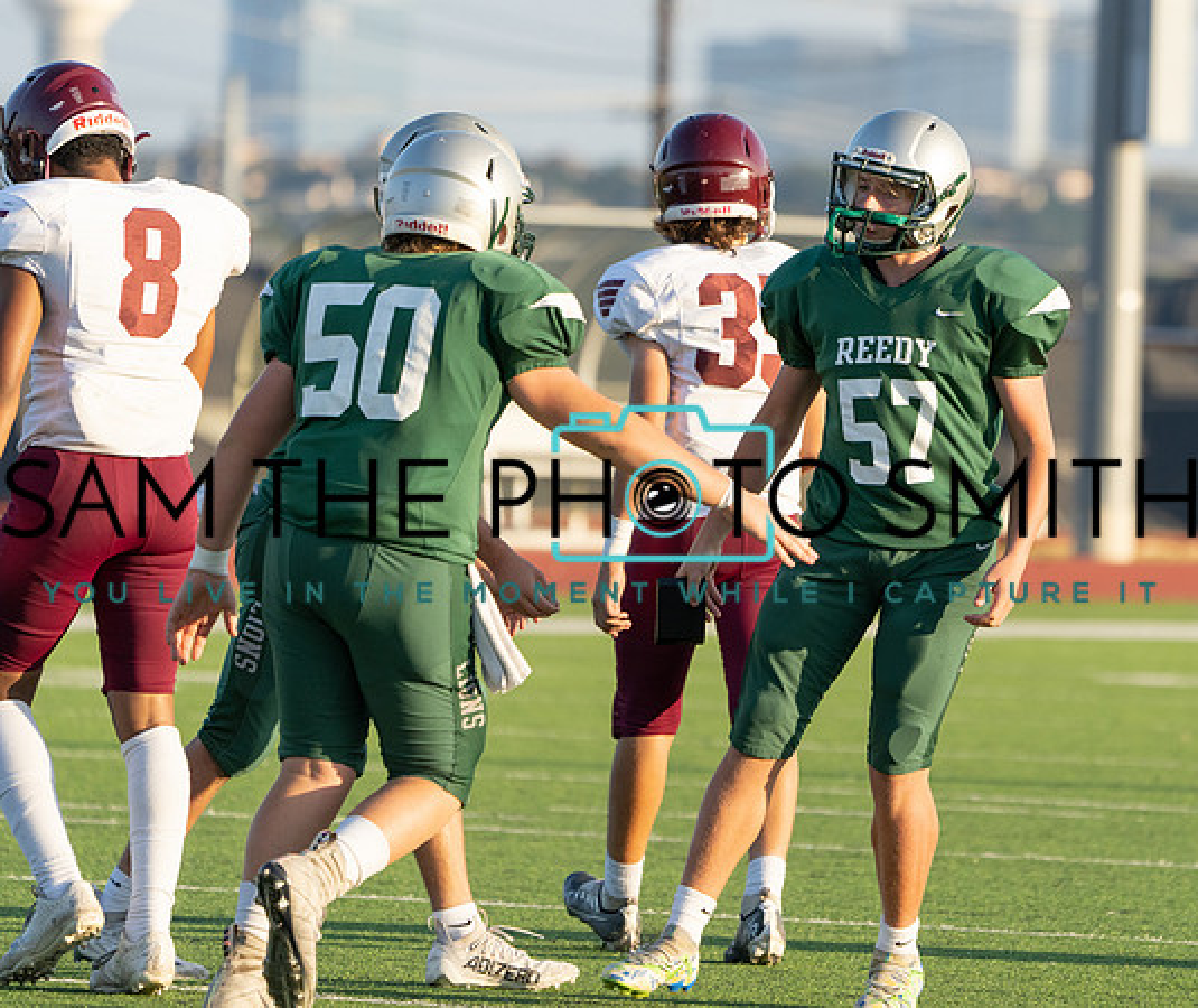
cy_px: 429
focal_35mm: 429
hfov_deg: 4.4
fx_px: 15538
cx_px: 870
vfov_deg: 3.7
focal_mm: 312
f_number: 5.6
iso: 800
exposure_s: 1/1250
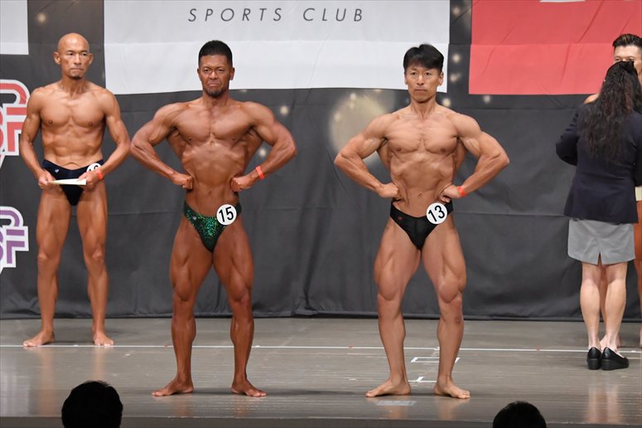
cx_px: 321
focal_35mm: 187
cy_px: 214
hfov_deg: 11.0
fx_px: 3333
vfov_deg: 7.3
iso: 6400
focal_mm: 125
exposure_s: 1/400
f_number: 5.6
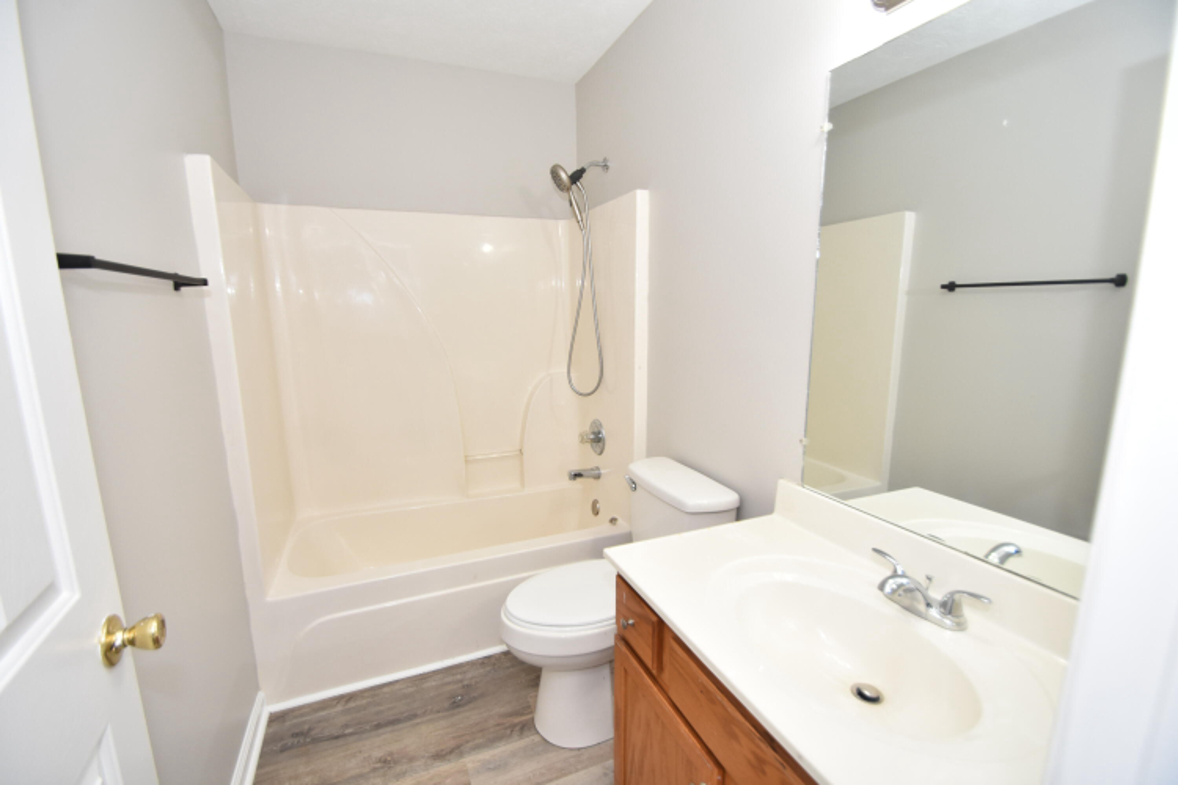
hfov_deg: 100.4
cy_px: 392
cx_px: 589
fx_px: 491
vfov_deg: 77.3
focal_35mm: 15
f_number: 3.5
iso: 800
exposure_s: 1/125
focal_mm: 10
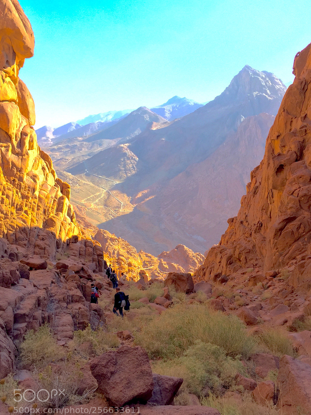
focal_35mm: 31
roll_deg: +0.4
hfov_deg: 45.4
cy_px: 210
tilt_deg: -12.2
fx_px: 371
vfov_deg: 58.3
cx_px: 162
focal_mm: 4.15
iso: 32
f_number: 2.2
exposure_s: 1/319
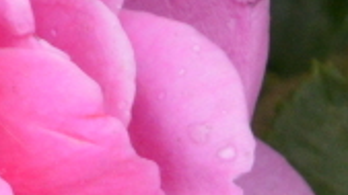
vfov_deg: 0.8
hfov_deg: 1.5
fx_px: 13573
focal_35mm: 1471
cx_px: -336
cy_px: 383
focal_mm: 155
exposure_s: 1/250
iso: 1600
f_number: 18
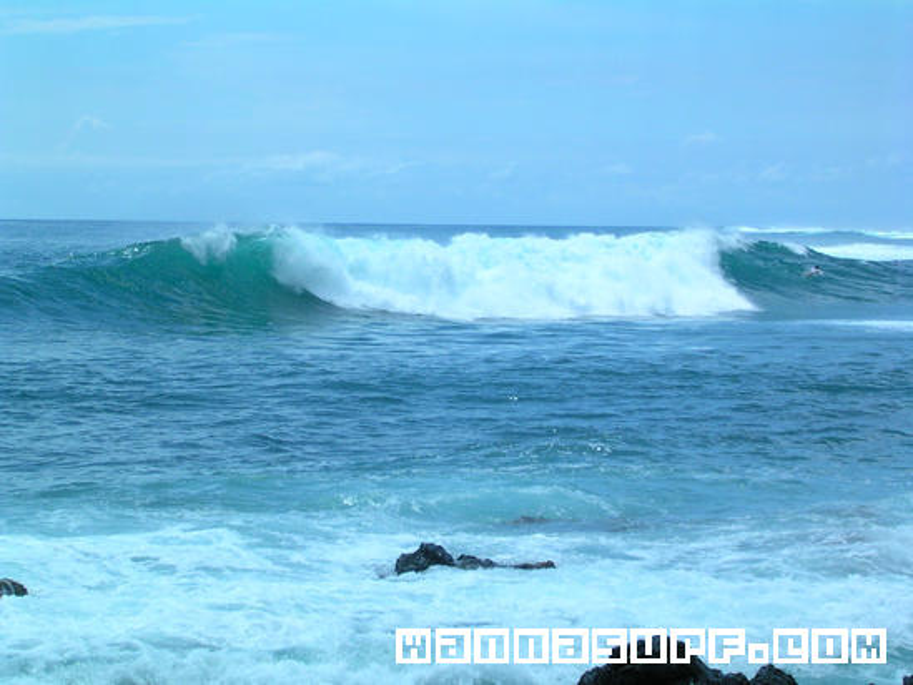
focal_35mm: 111
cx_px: 456
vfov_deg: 13.3
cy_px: 342
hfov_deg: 17.7
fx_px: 2928
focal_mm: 16.8
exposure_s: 1/696
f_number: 4.8
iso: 100
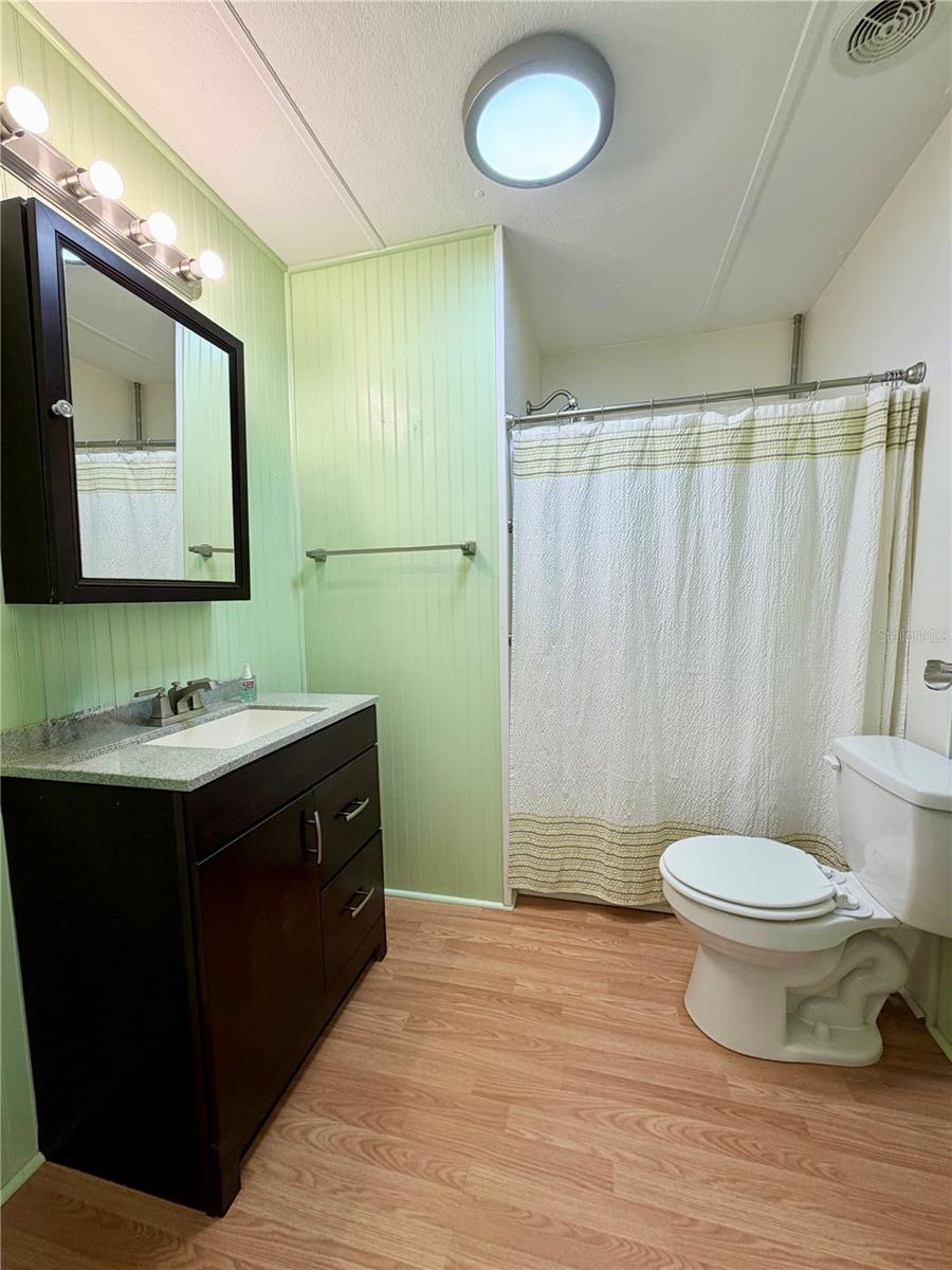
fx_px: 513
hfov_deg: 85.7
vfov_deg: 102.1
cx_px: 476
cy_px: 635
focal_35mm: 14
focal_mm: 2.22
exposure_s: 1/120
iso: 100
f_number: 2.2
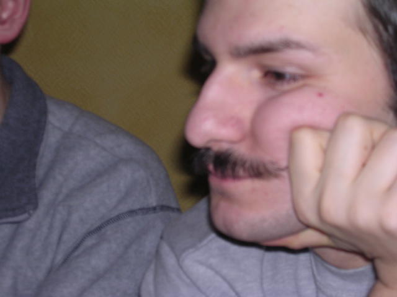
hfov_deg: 25.7
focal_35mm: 76
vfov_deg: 19.4
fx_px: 872
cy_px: 148
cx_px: 198
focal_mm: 11.6
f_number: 3.9
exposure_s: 1/60.1
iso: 100
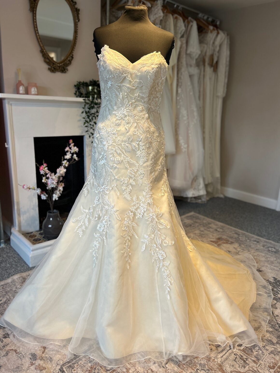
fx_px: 280
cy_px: 186
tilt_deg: -16.0
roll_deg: -2.9
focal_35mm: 26
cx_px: 140
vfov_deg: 67.3
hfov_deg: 53.1
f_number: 1.5
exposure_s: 1/121
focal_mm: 5.7
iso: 50
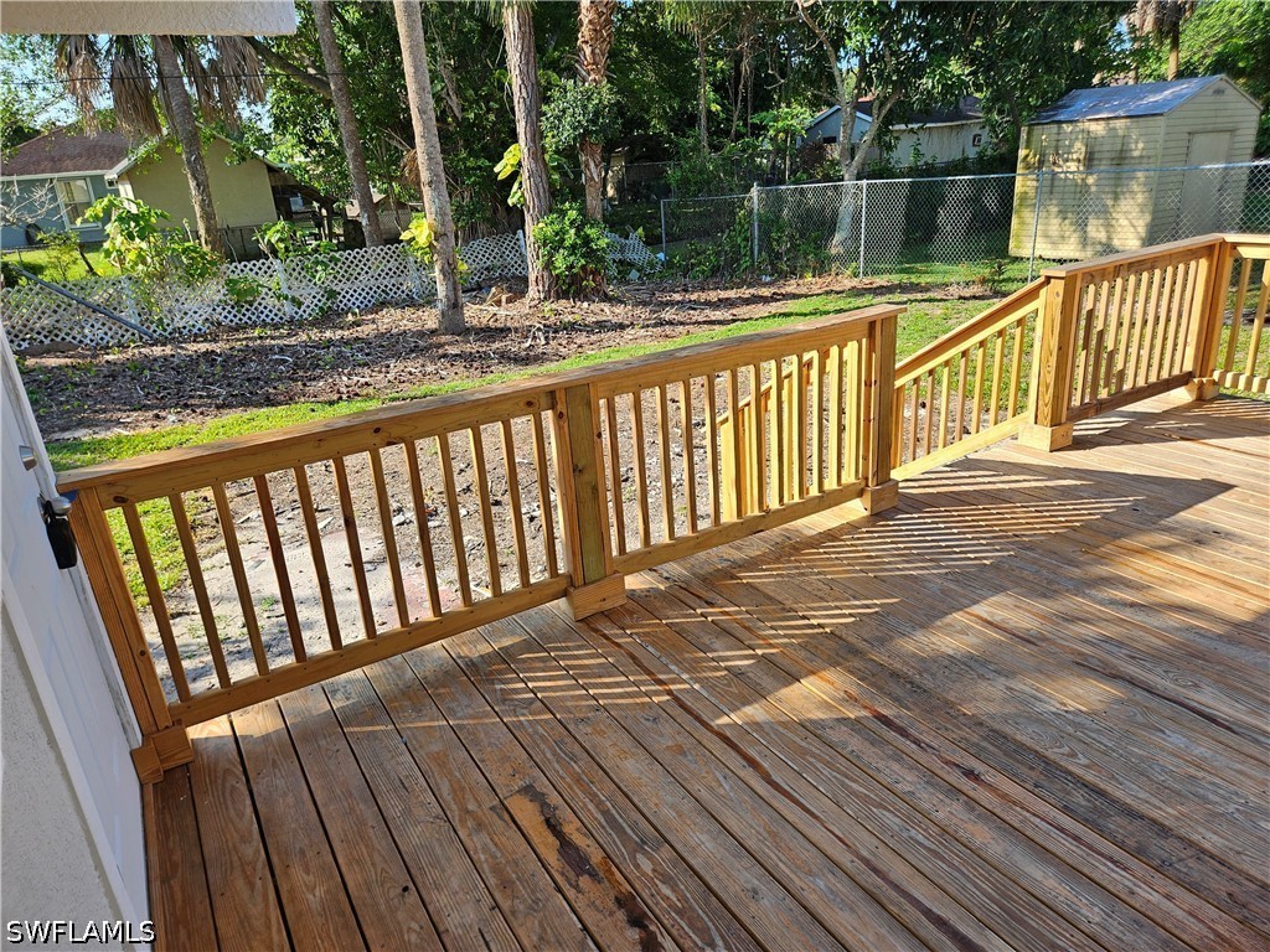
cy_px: 476
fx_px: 844
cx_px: 635
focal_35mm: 23
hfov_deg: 73.9
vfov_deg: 58.9
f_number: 1.8
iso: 25
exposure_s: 1/547
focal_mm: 5.4
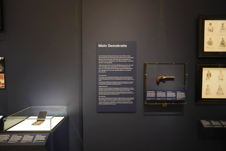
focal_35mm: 24
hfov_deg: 73.7
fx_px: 151
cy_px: 76
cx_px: 113
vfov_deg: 53.1
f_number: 2.8
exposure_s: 1/80
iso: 3200
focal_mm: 24
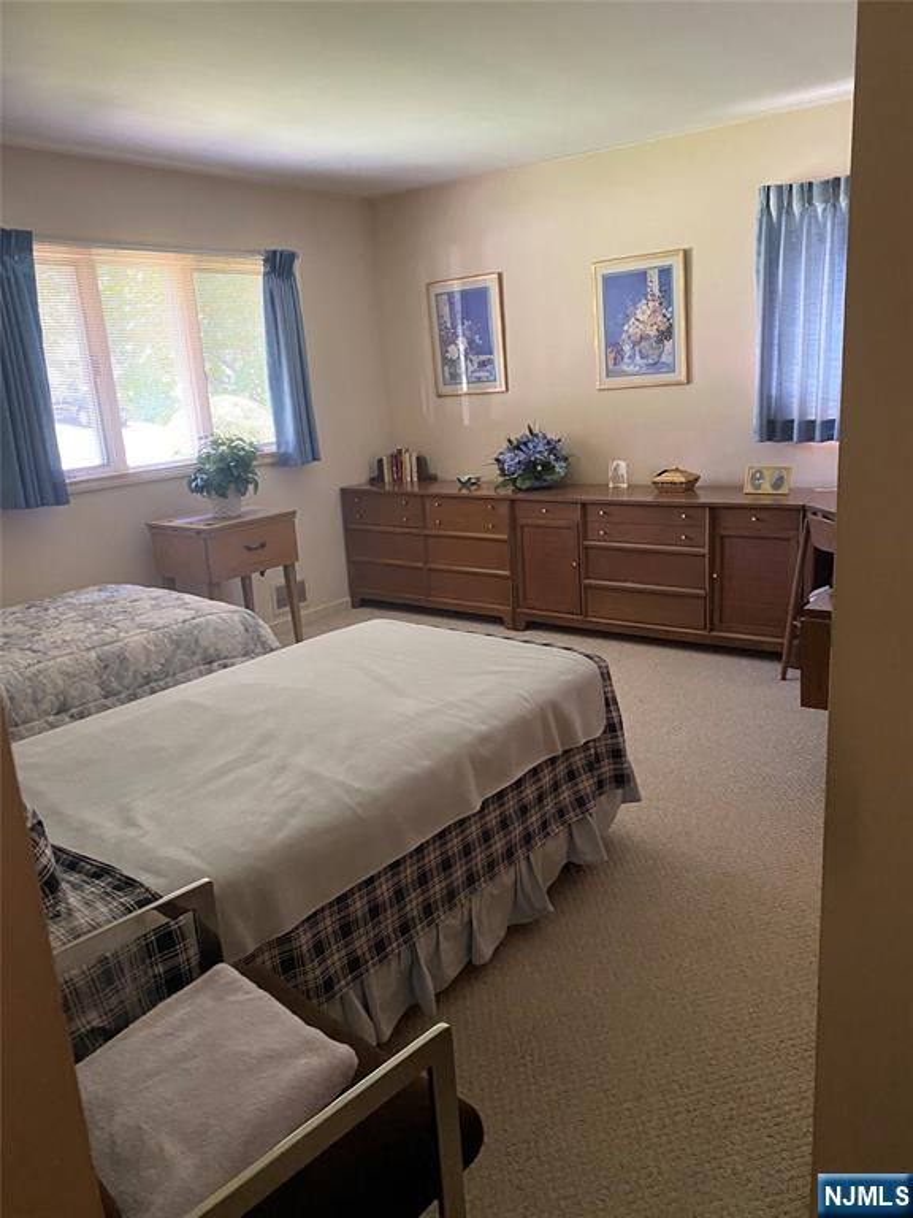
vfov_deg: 67.3
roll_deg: +3.3
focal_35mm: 26
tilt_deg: -14.6
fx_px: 914
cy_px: 609
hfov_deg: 53.1
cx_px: 456
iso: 500
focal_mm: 4.25
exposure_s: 1/40
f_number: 1.8
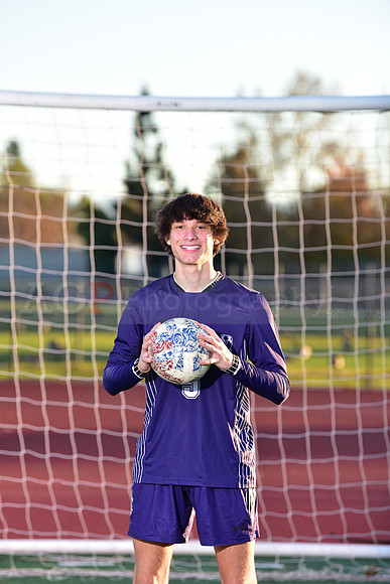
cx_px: 195
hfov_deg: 7.9
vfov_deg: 11.7
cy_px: 292
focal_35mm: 175
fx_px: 2842
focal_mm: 175
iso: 160
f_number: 4.5
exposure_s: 1/250
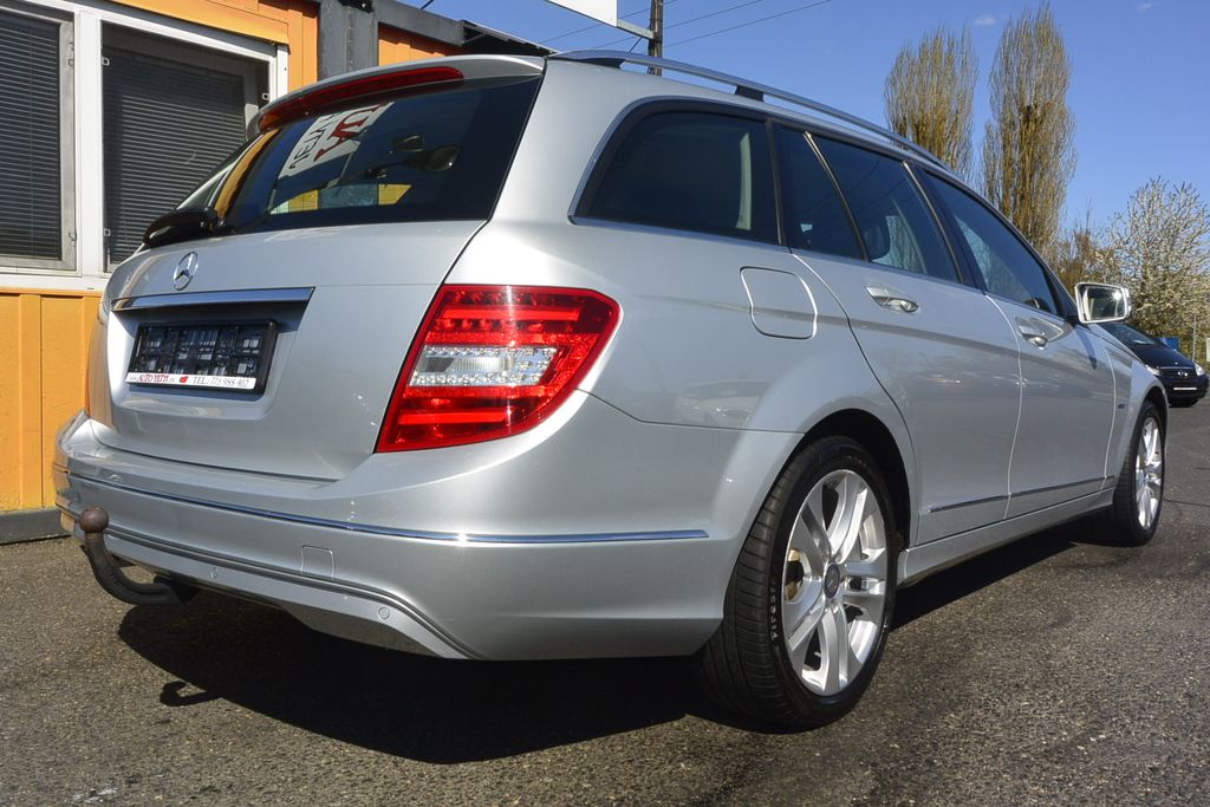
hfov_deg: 63.7
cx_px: 605
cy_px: 404
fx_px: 975
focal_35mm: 29
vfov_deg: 45.0
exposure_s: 1/250
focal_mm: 11
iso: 160
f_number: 11
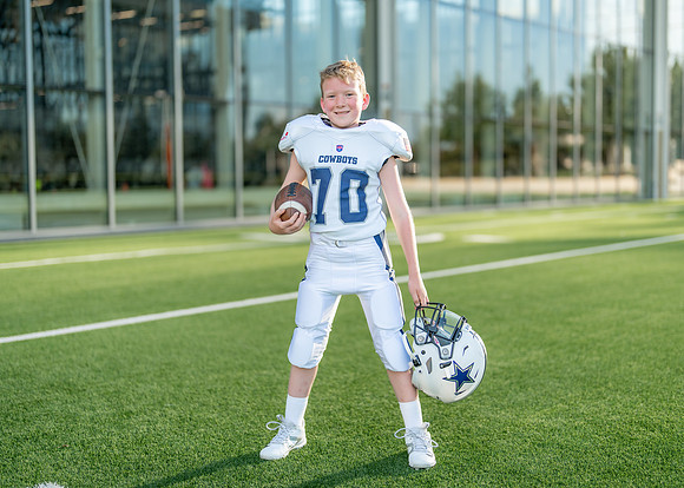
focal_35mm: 54
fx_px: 1053
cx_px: 377
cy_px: 241
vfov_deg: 26.1
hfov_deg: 36.0
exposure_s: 1/3200
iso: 100
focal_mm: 50
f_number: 1.2
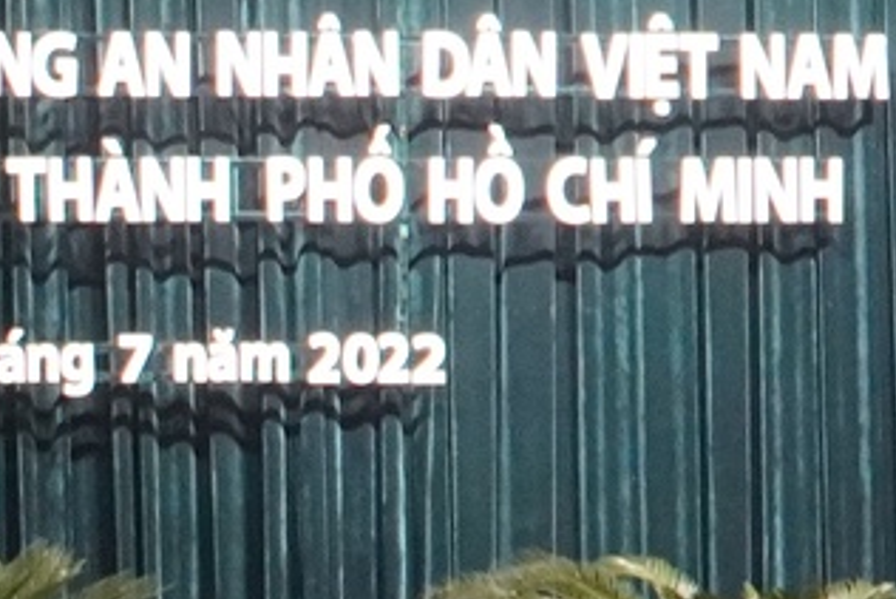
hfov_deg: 6.0
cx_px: -919
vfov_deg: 4.1
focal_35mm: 332
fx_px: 8271
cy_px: 771
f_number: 5.6
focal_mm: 35
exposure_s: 1/125
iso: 3200
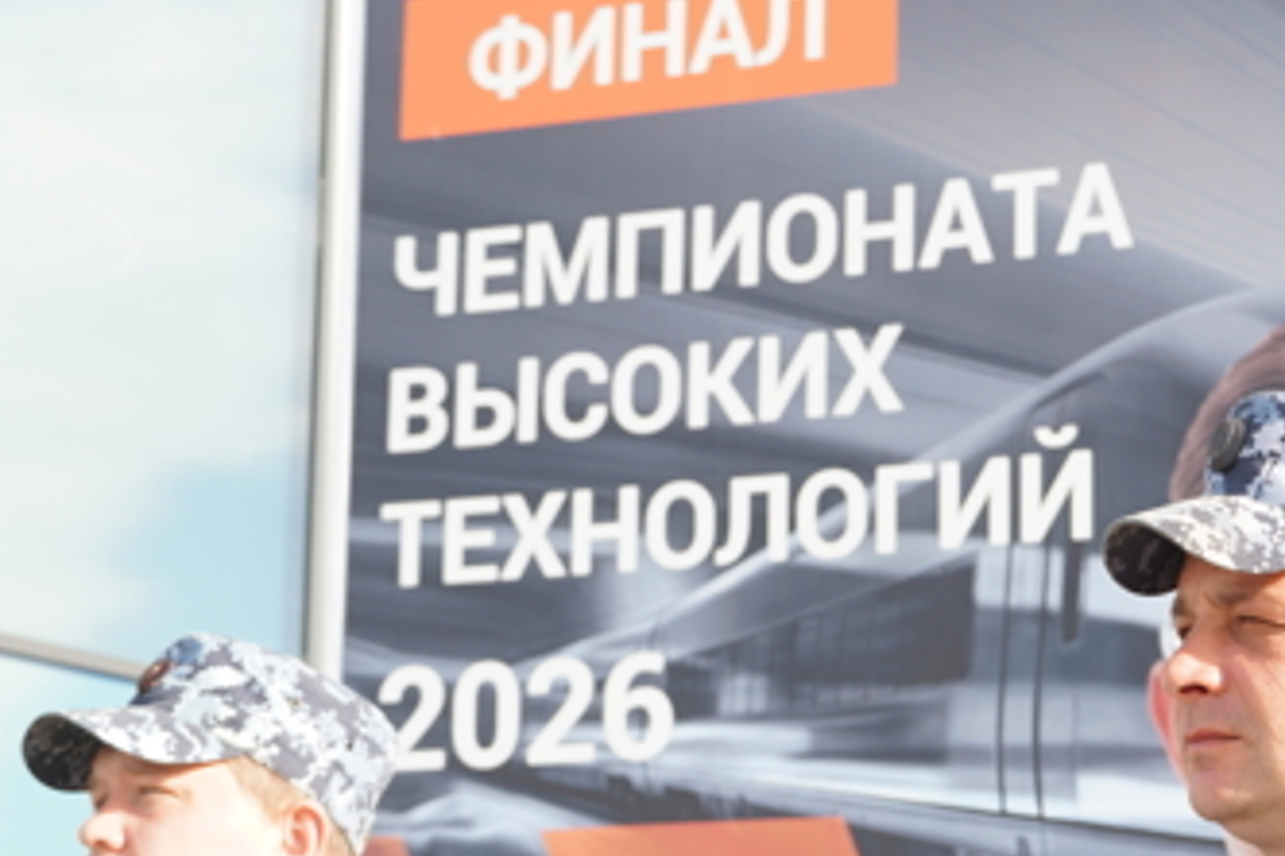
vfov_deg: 14.2
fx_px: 3389
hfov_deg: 21.2
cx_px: 1053
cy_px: 767
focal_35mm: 95
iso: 100
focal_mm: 28
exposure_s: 1/160
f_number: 5
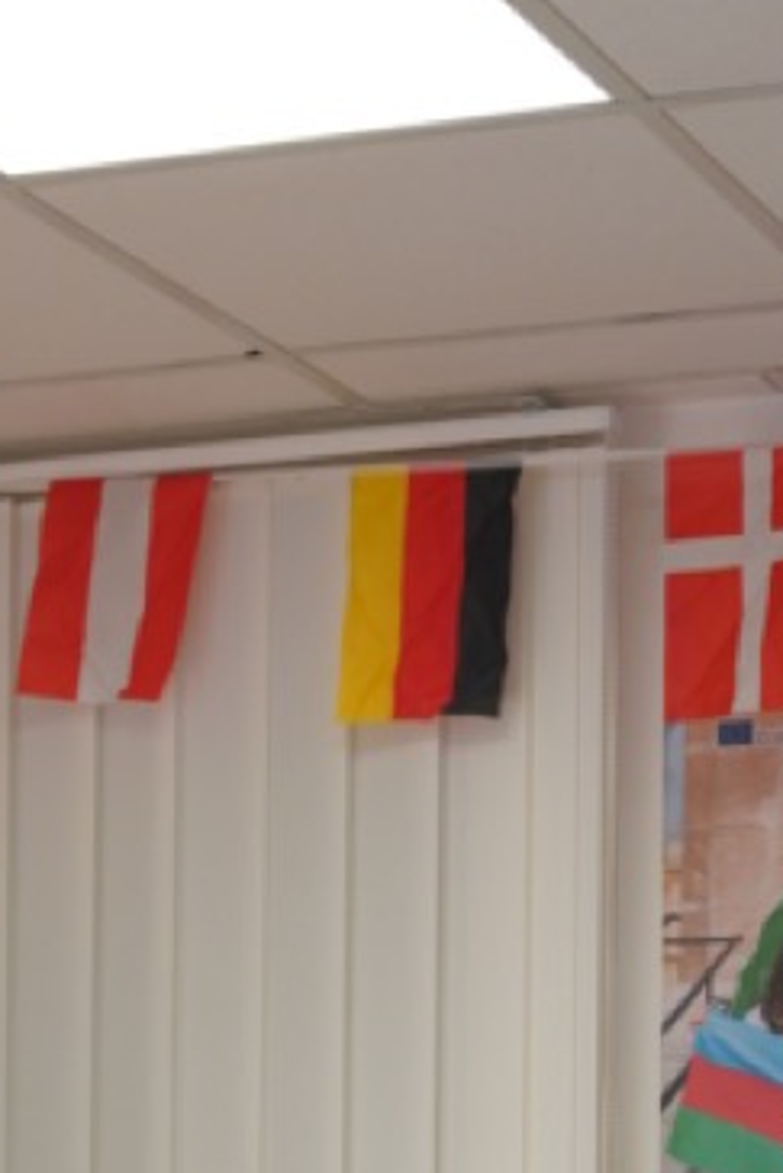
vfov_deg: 15.5
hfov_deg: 11.0
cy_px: 1592
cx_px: 350
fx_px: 4077
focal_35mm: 125
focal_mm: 35.6
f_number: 4
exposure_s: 1/160
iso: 500
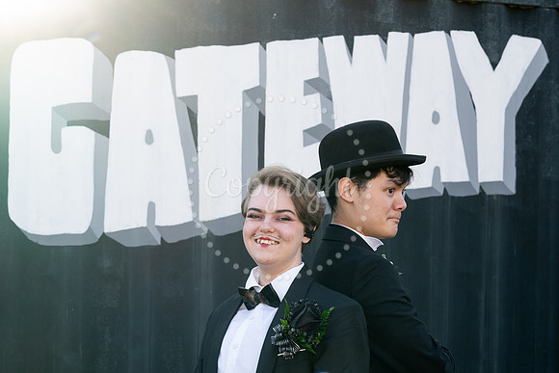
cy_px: 246
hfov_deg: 31.8
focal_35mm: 63
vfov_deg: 21.5
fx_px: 977
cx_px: 229
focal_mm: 46
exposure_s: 1/200
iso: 320
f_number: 5.6
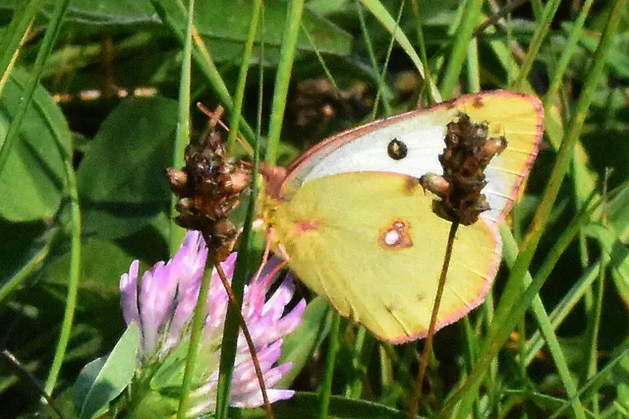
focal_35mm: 158
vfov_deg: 8.7
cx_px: 314
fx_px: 2750
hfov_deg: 13.0
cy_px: 210
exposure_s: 1/4000
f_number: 18
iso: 8000
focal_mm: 105
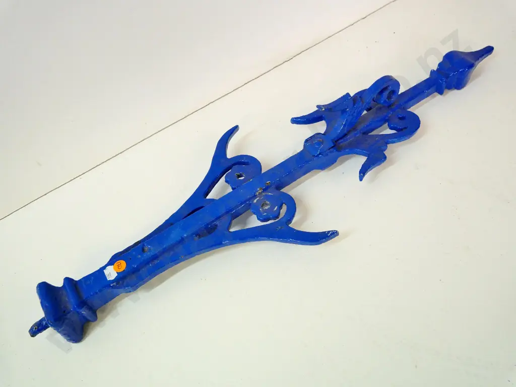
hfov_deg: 54.0
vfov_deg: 41.8
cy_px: 194
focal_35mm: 34
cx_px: 258
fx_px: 507
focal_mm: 17
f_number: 3.8
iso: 3200
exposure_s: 1/320
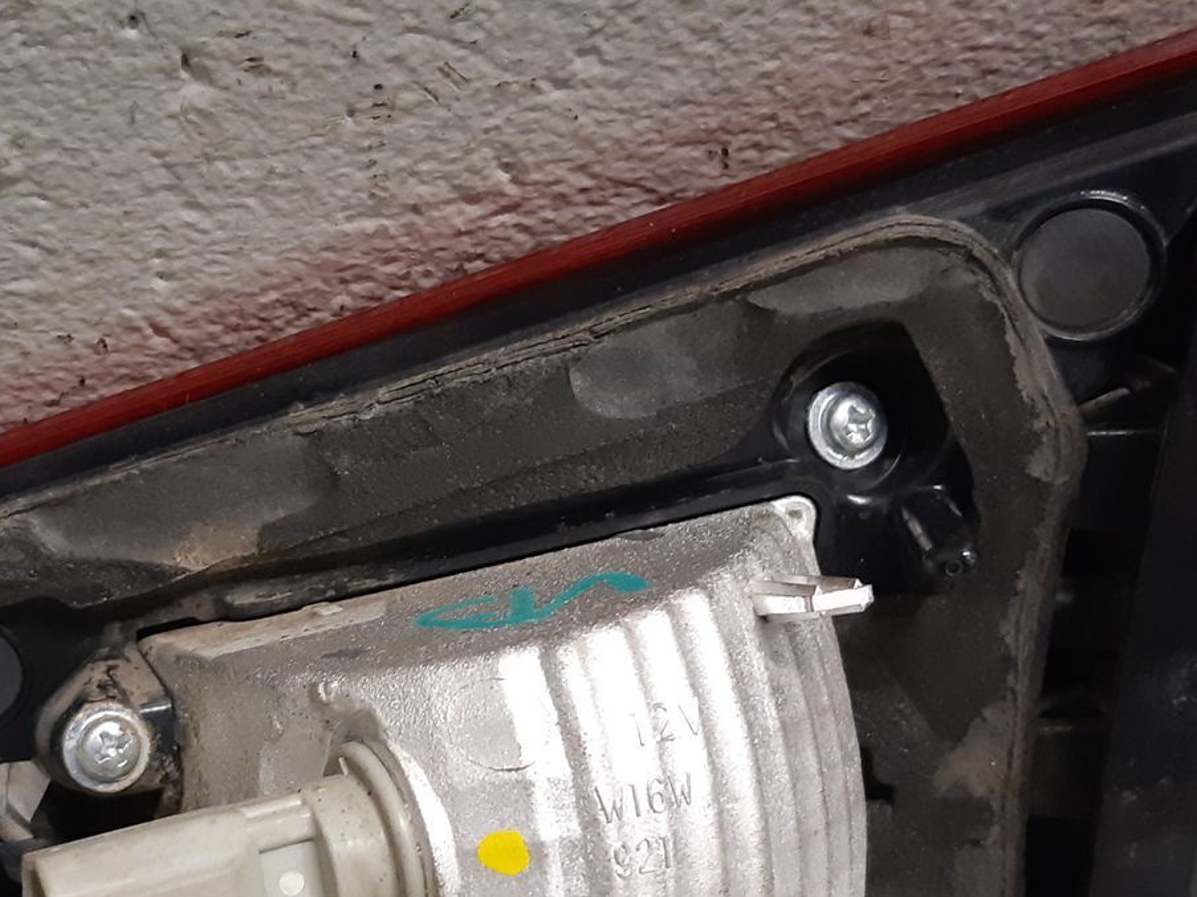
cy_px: 527
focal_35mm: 59
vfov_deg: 24.8
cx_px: 423
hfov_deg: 32.5
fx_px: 2040
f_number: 1.7
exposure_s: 1/50
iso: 200
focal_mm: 3.93
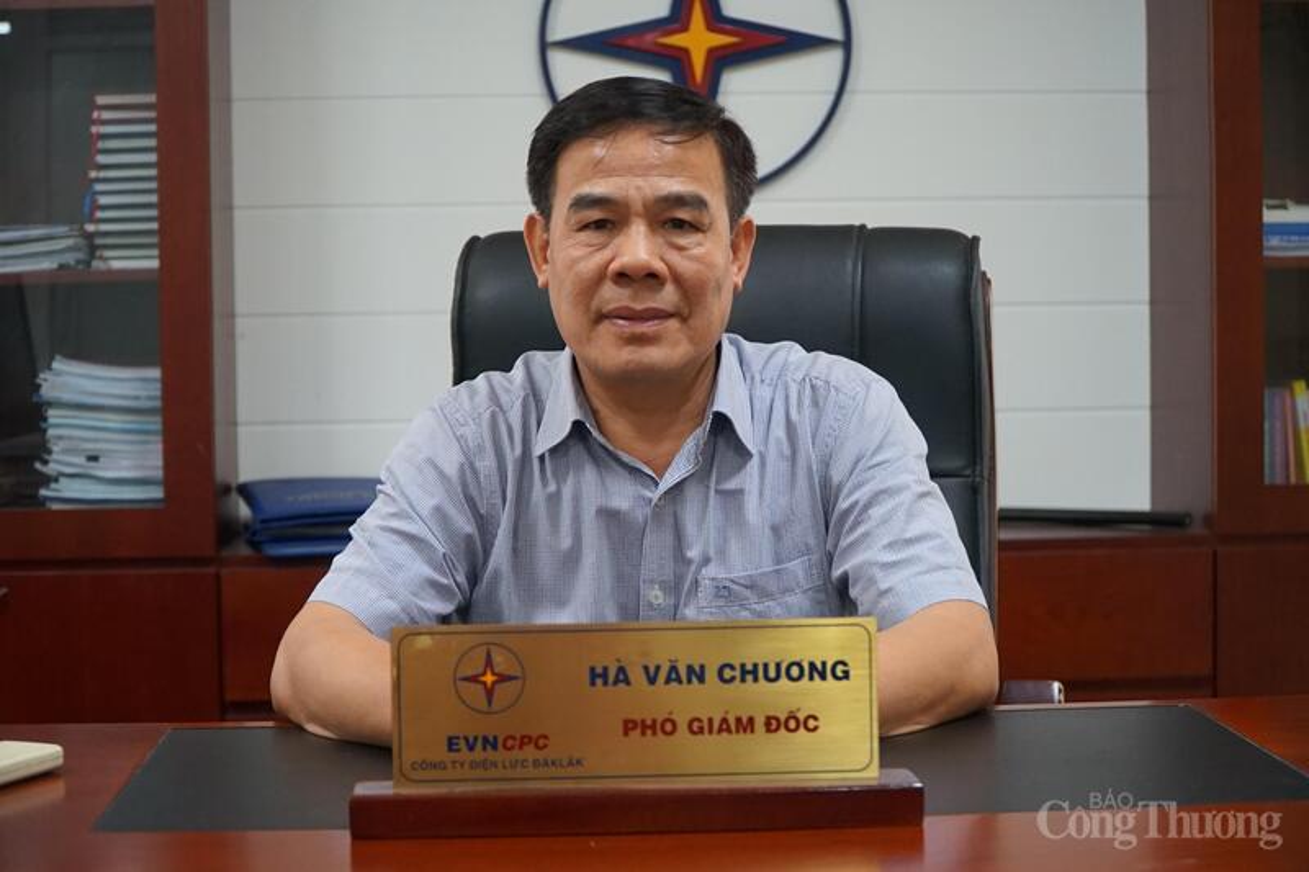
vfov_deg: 22.3
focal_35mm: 61
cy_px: 436
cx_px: 654
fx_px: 2217
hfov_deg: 32.9
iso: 2000
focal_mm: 41
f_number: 4
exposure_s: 1/160
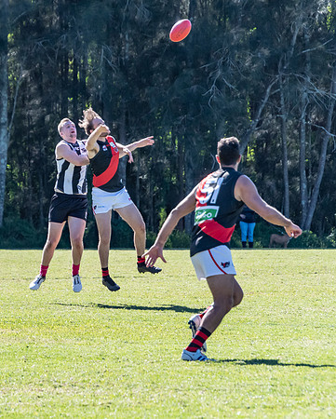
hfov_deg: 3.9
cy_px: 209
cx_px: 24
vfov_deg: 4.9
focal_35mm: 395
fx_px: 4902
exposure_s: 1/2000
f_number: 6.3
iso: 800
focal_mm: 185
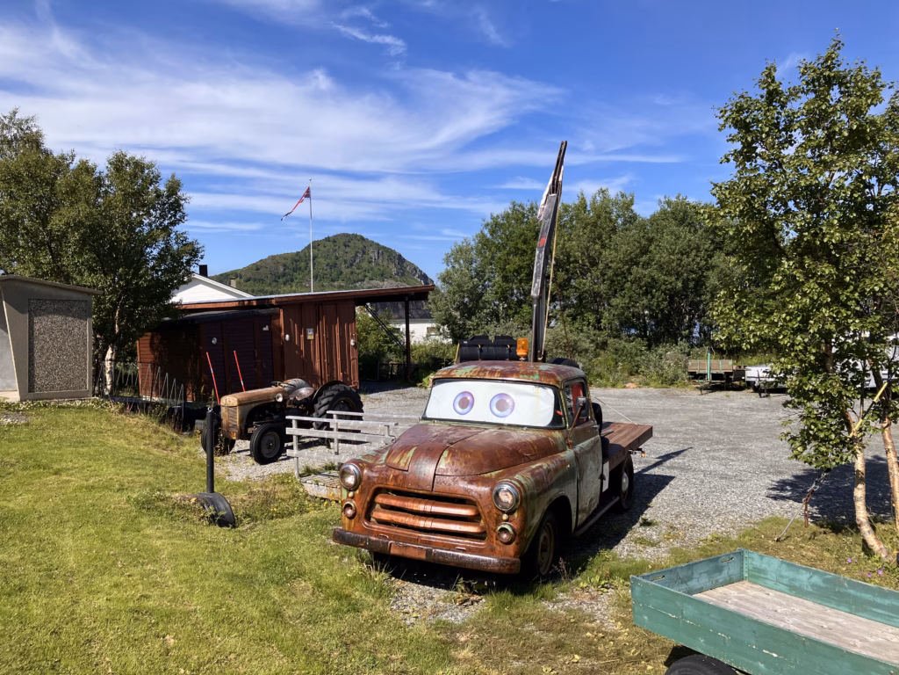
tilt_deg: -1.0
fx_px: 727
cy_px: 338
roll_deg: +1.3
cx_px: 450
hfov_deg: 63.4
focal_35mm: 28
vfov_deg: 49.7
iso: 32
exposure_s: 1/2208
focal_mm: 3.99
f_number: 1.8
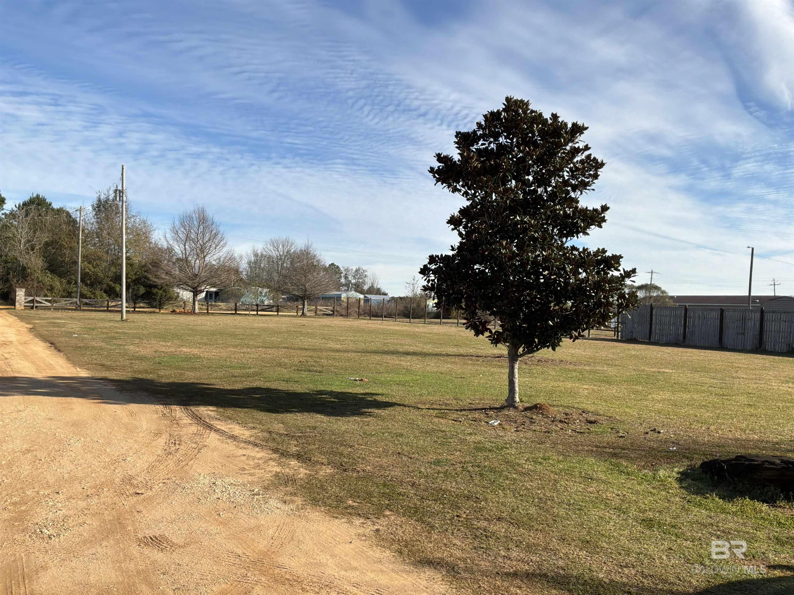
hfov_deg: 63.4
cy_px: 298
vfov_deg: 49.7
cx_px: 397
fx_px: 642
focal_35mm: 28
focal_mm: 3
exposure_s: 1/1786
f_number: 1.8
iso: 25
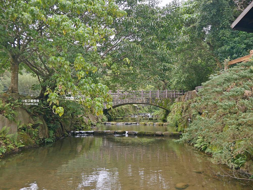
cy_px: 95
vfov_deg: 46.8
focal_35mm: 30
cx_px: 126
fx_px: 219
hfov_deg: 59.9
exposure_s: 1/60
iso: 400
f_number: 3.6
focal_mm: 15
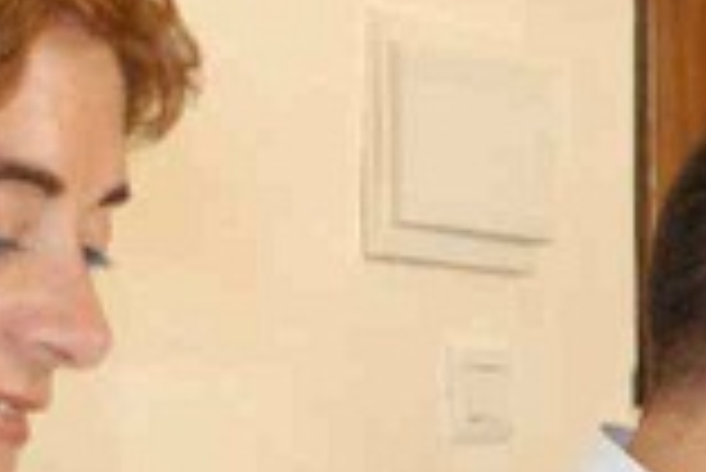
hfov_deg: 7.0
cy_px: 398
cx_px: 1048
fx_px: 5692
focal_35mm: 290
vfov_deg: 4.7
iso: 1600
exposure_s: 1/80
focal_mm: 38
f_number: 5.6
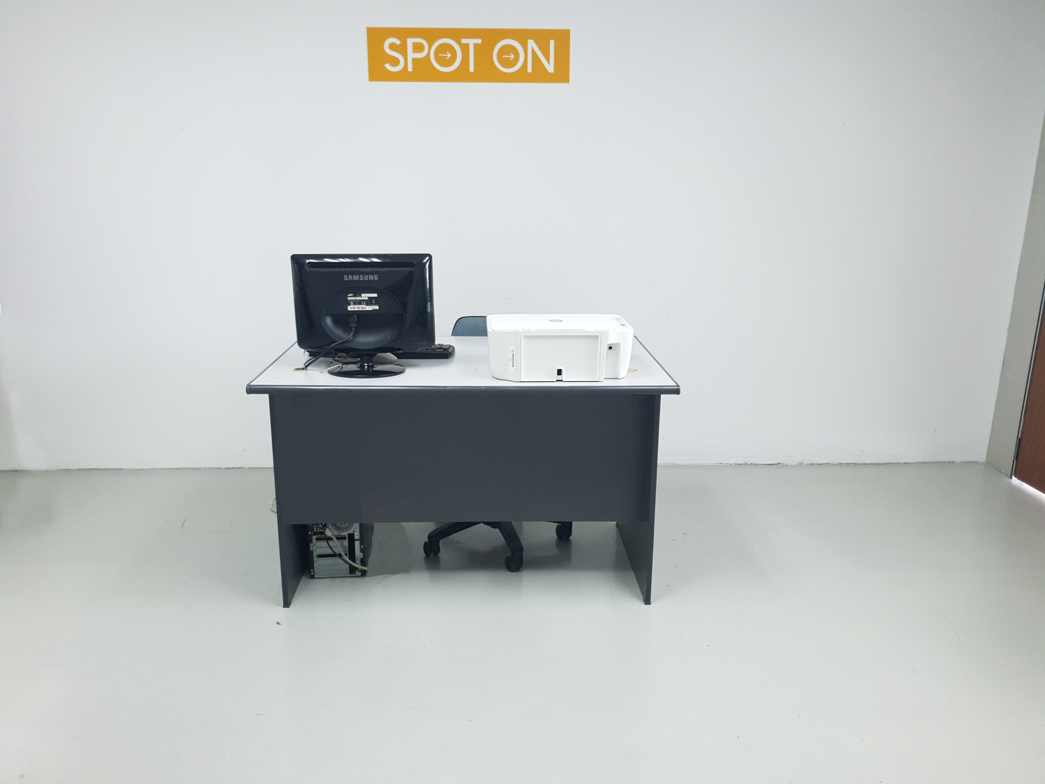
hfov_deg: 67.3
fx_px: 785
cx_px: 522
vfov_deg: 53.1
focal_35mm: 26
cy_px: 392
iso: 160
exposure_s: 1/50
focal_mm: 4.3
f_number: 1.5
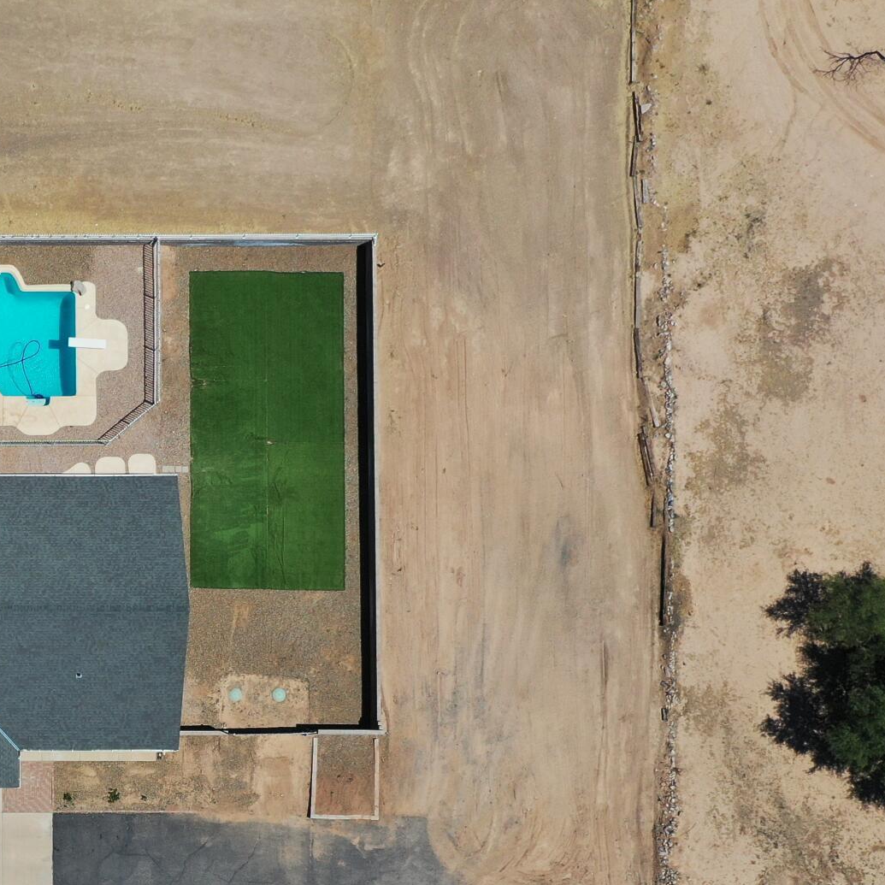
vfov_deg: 24.7
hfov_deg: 22.9
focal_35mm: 69
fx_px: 1996
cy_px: 661
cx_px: -180
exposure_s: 1/1600
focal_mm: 10.26
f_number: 4.5
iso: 100
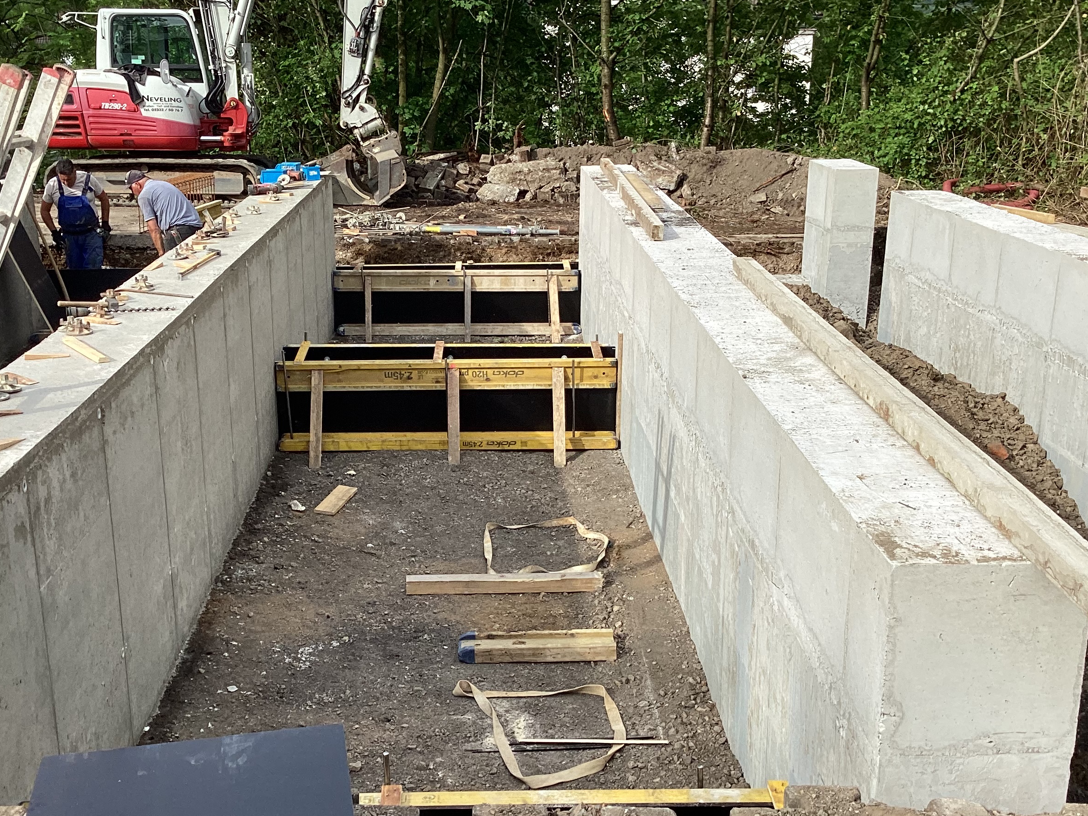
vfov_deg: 33.5
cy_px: 489
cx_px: 461
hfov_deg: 43.7
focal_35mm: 43
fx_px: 1352
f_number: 2.4
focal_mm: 3.3
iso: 25
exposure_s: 1/662
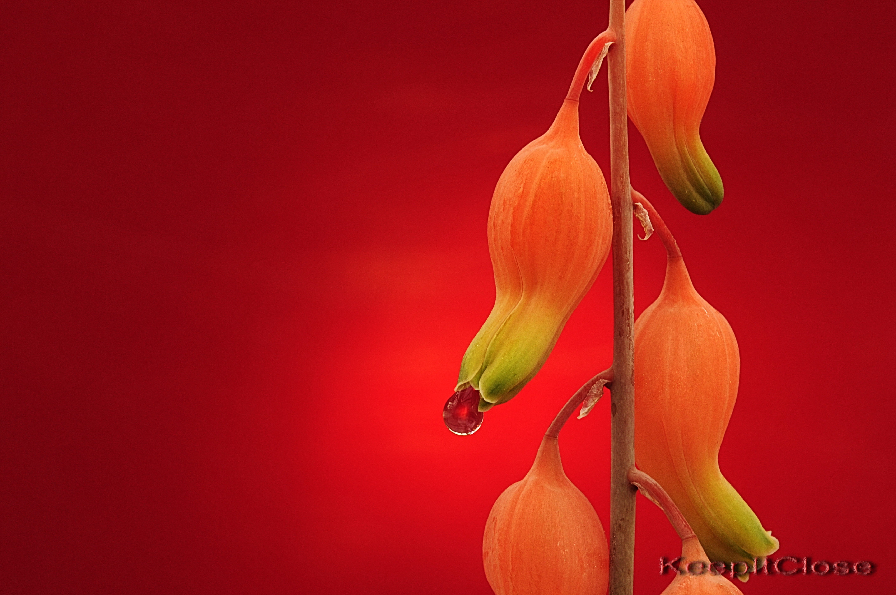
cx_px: 448
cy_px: 298
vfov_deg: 5.1
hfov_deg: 7.6
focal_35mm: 270
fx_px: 6712
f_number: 22
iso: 200
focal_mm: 180
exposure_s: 1/6
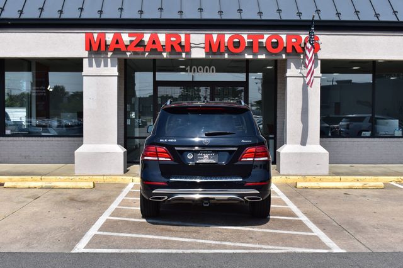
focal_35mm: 46
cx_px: 202
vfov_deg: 28.9
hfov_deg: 42.3
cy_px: 134
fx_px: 520
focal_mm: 31
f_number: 11
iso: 280
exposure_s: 1/500
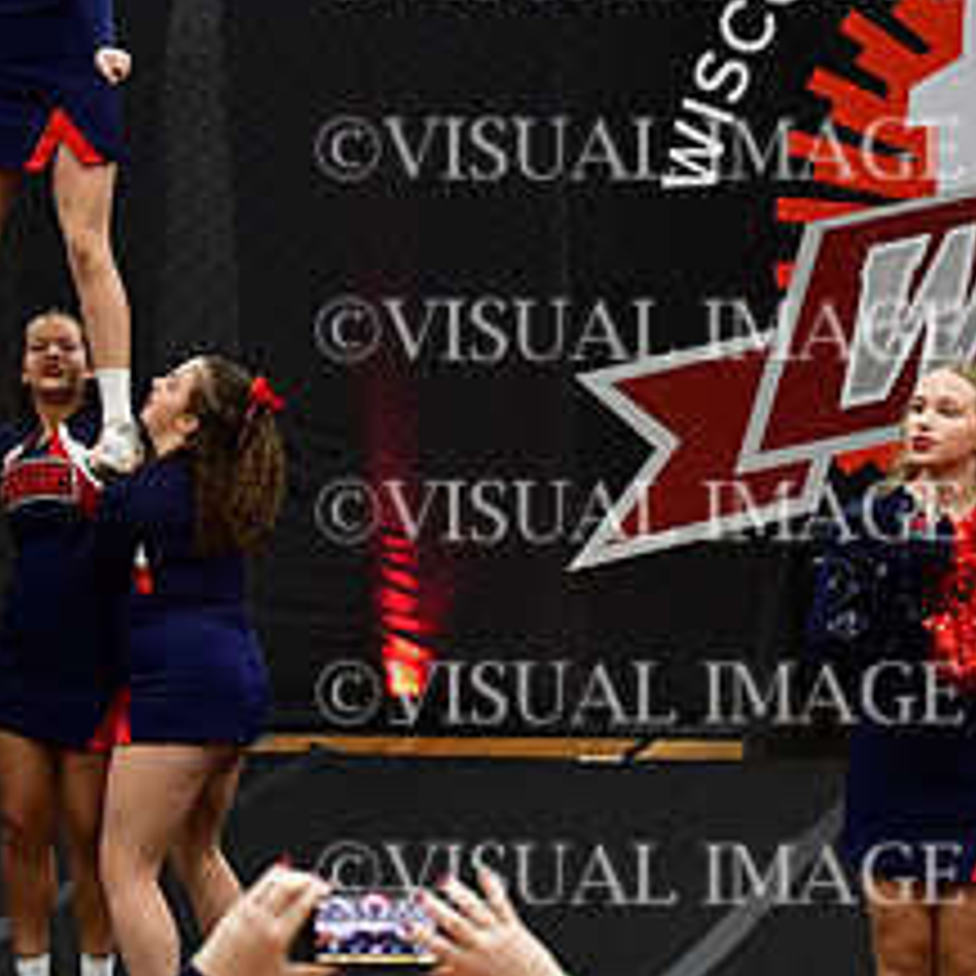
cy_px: 421
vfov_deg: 7.3
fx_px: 7624
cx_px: 967
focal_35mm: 239
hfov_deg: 7.3
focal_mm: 70
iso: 4000
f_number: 4
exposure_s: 1/500
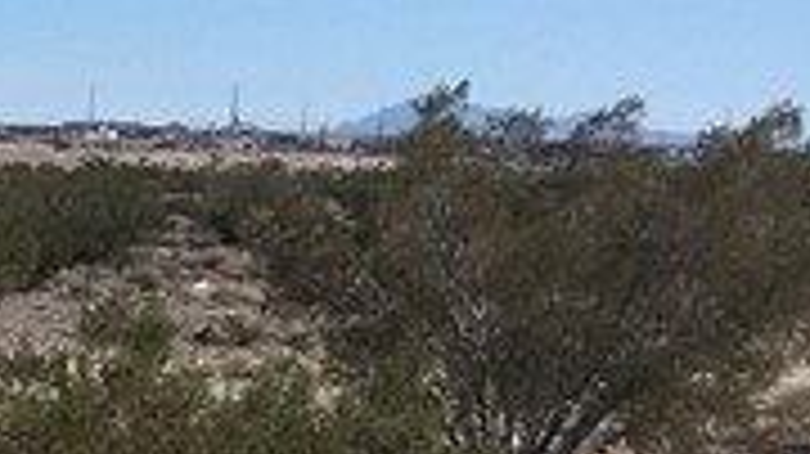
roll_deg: -0.7
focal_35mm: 180
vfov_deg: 6.7
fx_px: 3864
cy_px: 643
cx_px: -1256
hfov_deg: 10.1
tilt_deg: -4.6
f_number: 2.2
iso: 25
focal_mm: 4.15
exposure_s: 1/2747
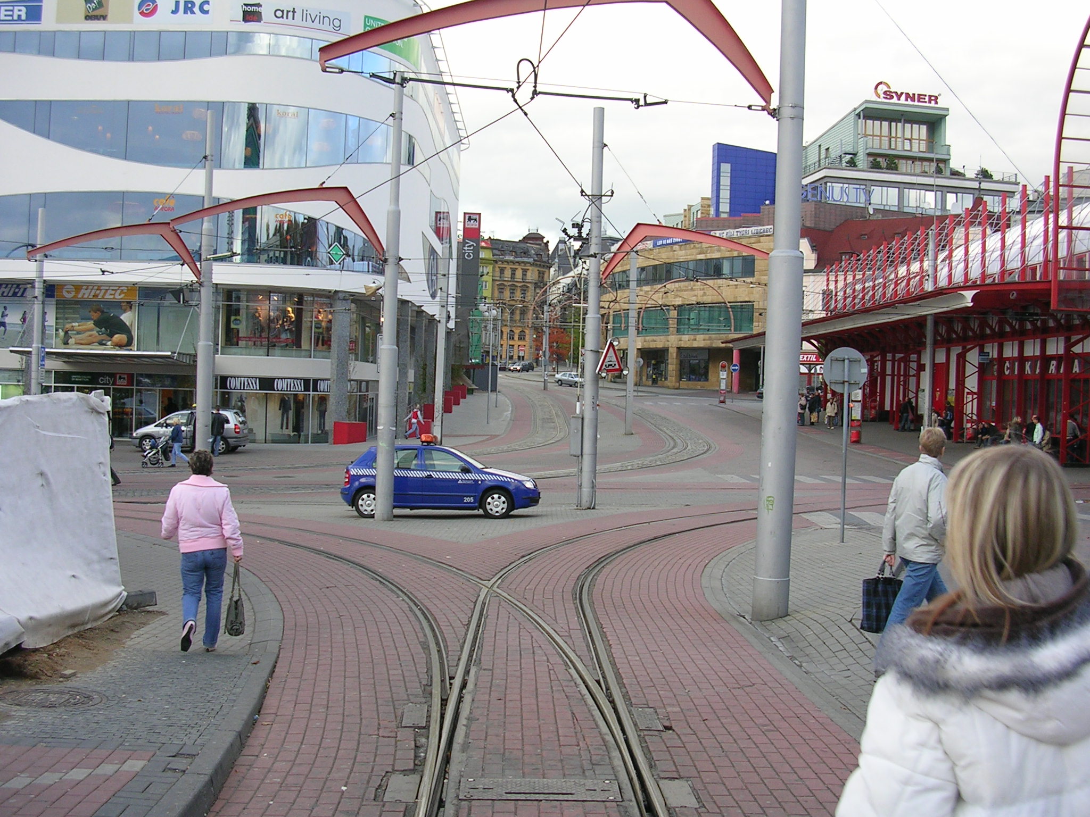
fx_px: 1197
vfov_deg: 37.7
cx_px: 545
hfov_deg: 49.0
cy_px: 408
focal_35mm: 38
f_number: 2.8
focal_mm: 5.8
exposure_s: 1/133
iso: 50
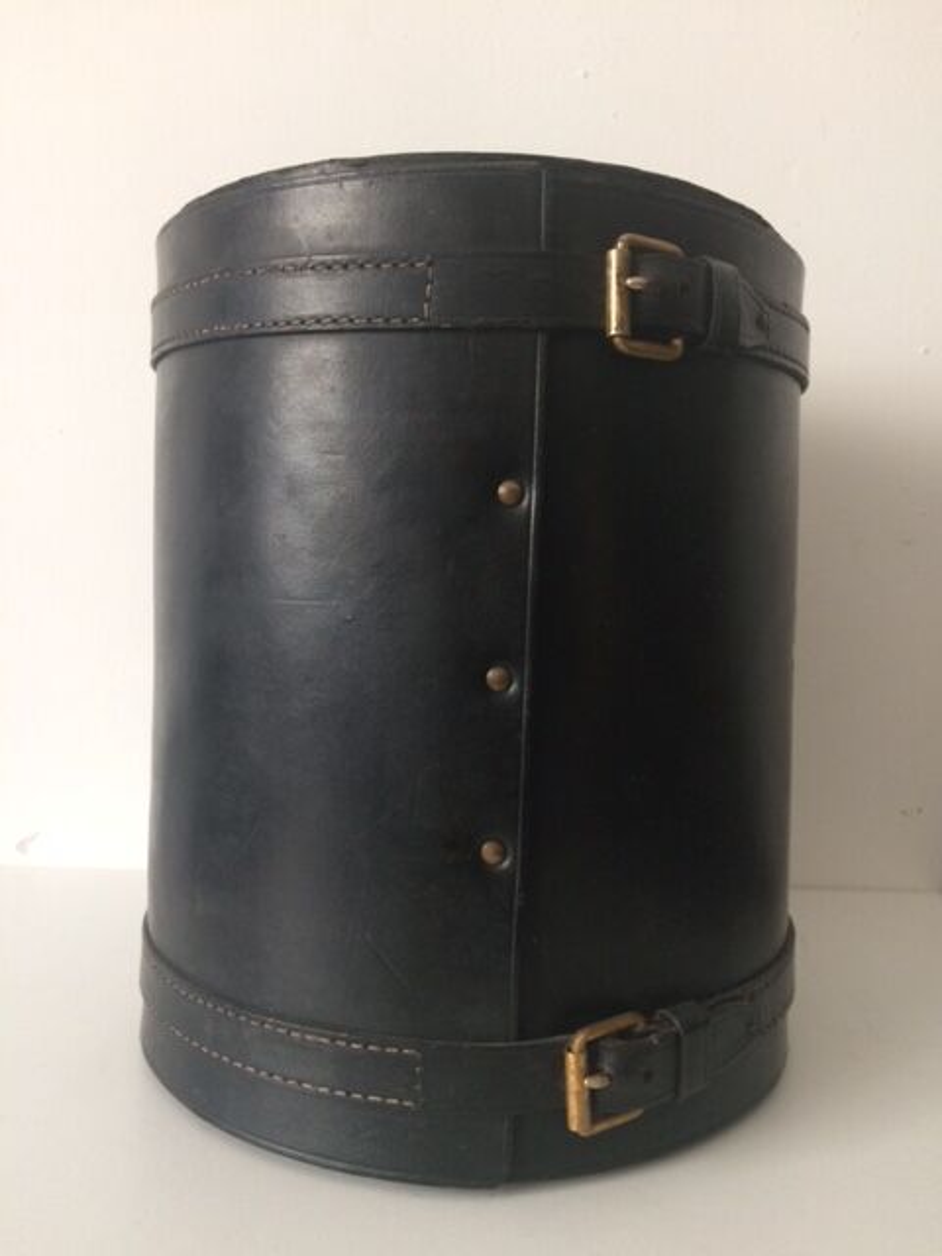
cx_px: 471
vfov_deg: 61.7
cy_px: 628
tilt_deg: -8.4
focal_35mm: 29
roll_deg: -0.9
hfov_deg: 48.2
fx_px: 1052
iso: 125
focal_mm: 4.15
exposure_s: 1/33
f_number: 2.2
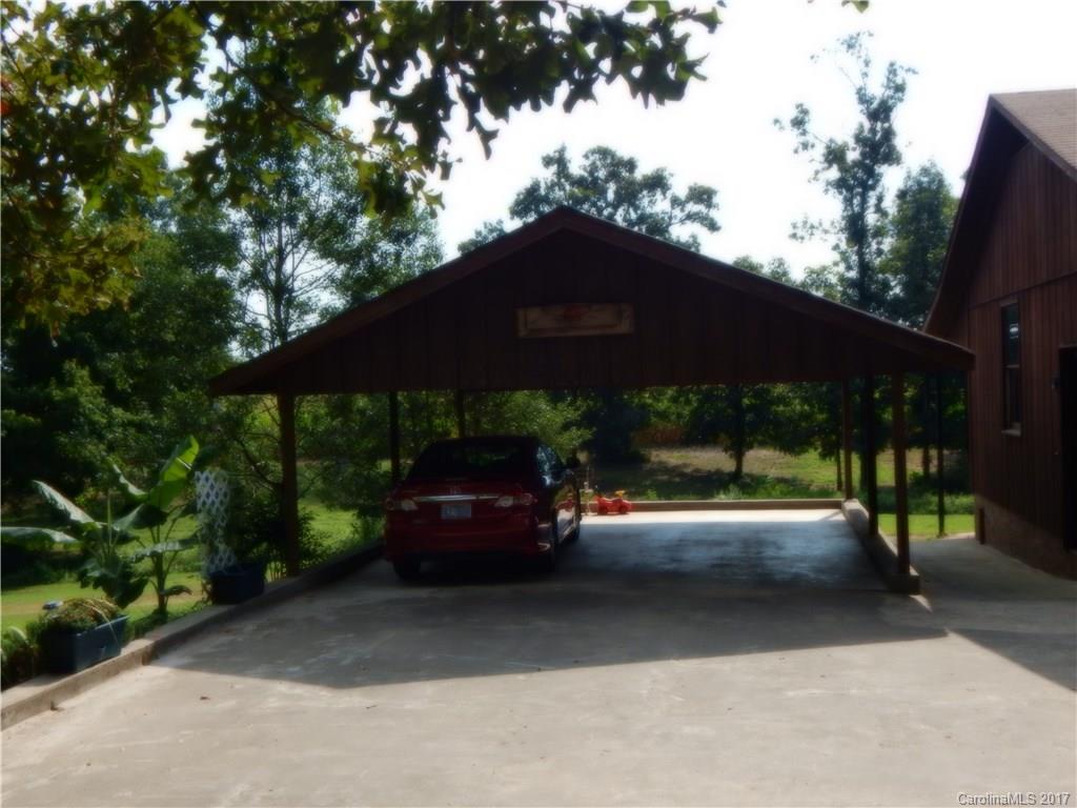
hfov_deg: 49.0
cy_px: 404
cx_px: 538
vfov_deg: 37.7
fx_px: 1182
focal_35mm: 38
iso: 125
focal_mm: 6.8
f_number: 3.4
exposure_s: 1/1500
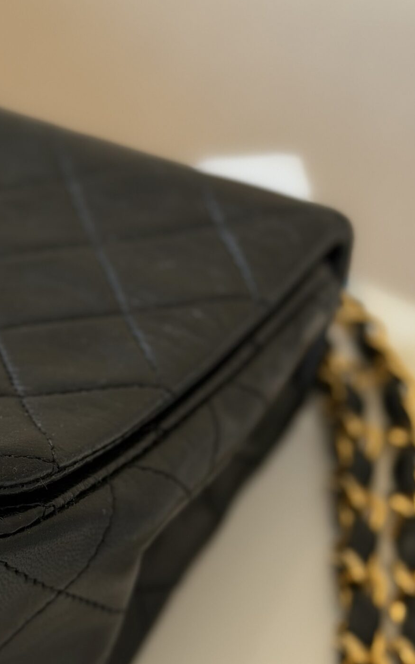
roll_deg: +1.5
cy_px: 421
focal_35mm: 93
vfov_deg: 22.3
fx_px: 1684
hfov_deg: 13.8
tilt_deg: -40.7
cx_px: -4
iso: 160
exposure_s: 1/75
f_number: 1.78
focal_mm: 6.76
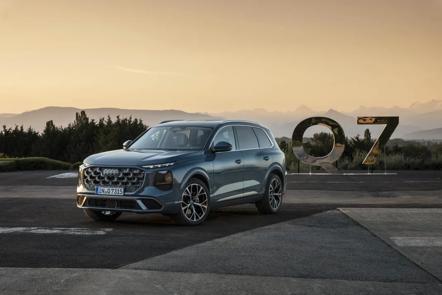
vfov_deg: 20.3
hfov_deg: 30.1
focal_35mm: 67
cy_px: 148
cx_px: 221
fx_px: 823
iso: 400
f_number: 8
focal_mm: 67
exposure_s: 1/60
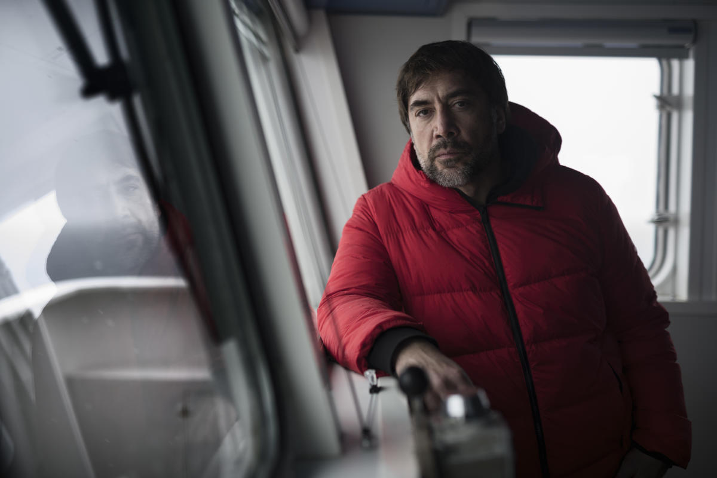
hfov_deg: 39.6
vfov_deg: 27.0
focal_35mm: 50
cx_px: 358
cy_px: 239
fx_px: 996
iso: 200
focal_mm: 50
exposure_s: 1/160
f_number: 1.8
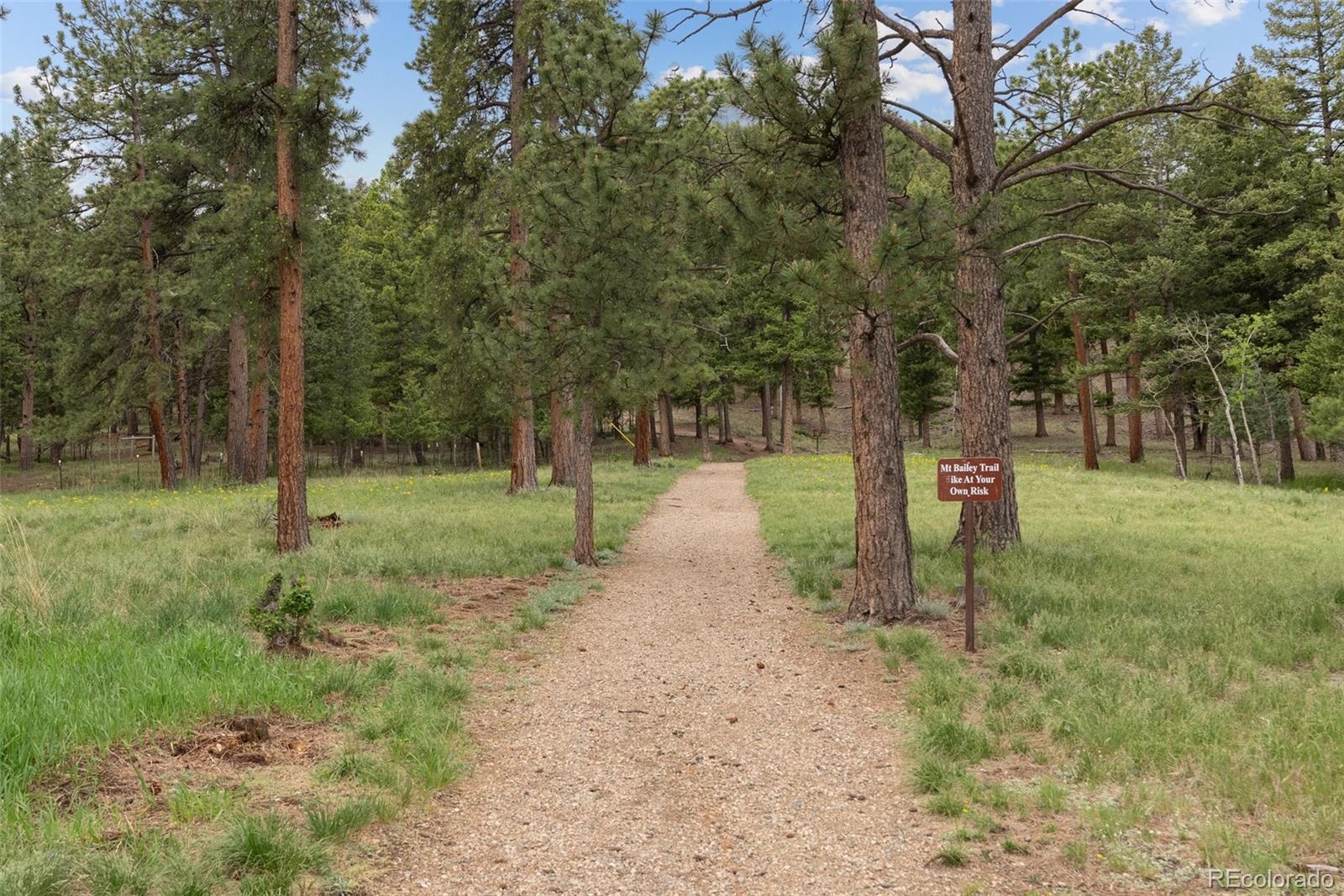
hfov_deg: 54.4
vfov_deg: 37.9
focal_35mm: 35
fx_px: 1307
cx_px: 672
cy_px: 448
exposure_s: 1/250
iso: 400
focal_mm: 35
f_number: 7.1
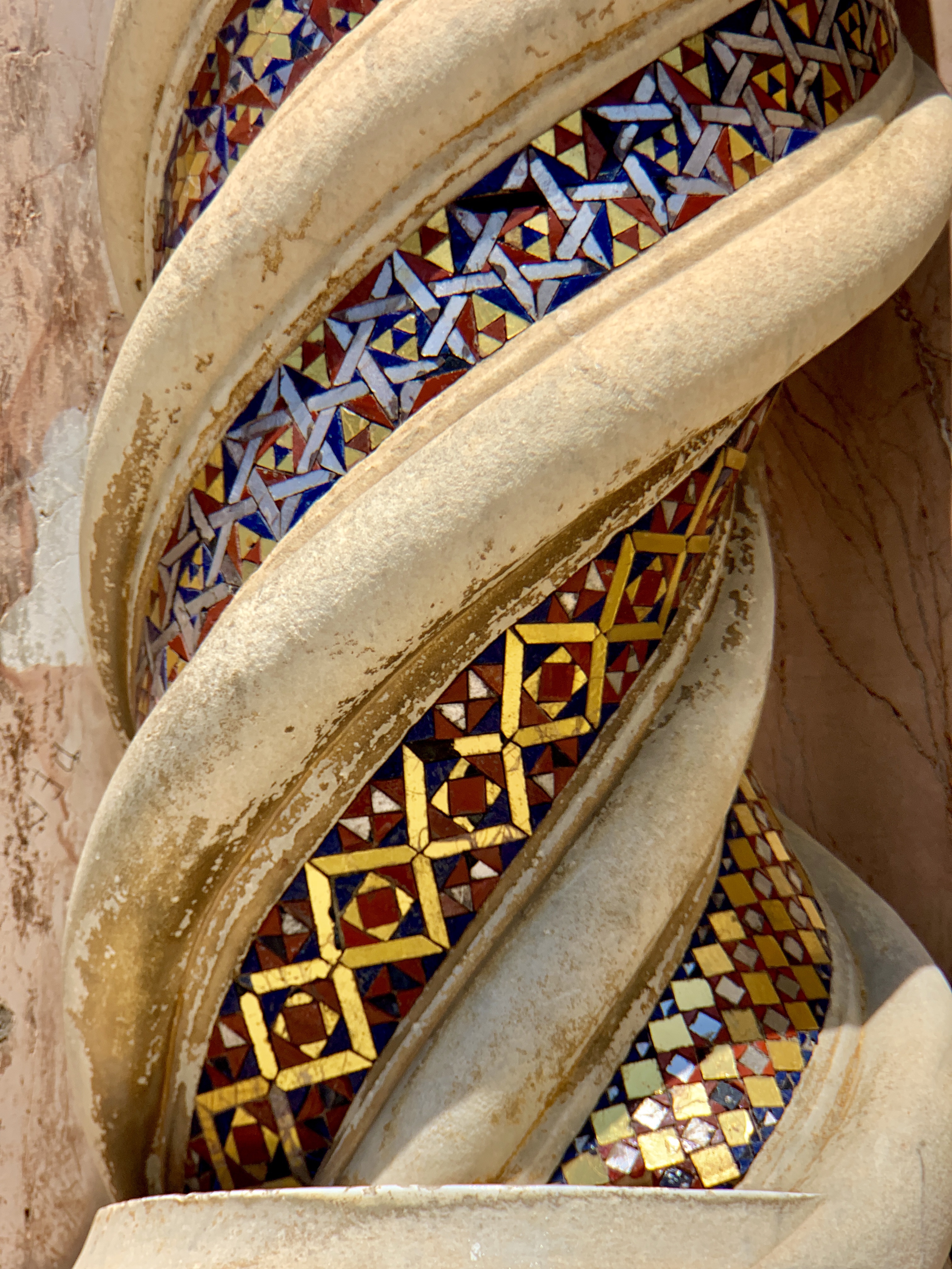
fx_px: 1907
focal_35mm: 52
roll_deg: -0.9
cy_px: 634
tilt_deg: +14.8
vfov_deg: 36.8
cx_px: 476
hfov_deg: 28.0
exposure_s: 1/1020
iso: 16
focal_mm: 6
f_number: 2.4
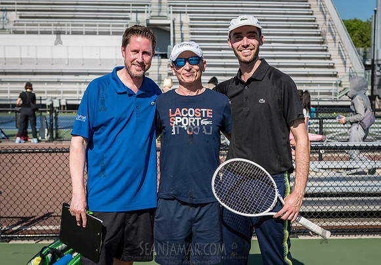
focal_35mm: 55
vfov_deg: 25.4
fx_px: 588
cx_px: 191
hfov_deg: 35.9
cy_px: 132
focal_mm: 48
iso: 200
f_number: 3.5
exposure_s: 1/2500
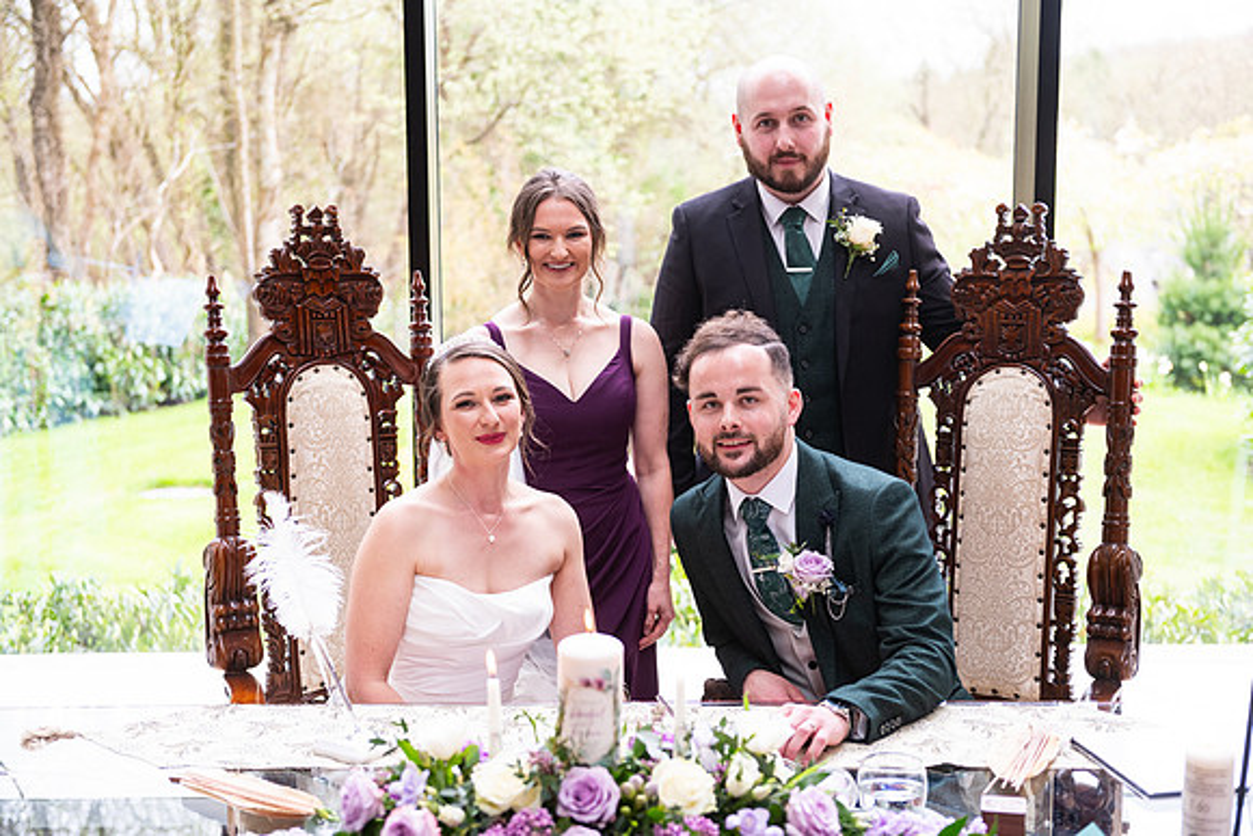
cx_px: 626
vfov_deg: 24.6
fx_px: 1915
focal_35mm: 55
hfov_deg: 36.2
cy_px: 418
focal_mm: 55
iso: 500
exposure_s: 1/200
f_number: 3.5
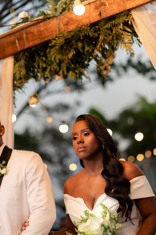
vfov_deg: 23.9
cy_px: 118
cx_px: 78
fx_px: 553
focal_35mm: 85
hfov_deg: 16.0
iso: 125
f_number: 2.2
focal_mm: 85
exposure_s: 1/200
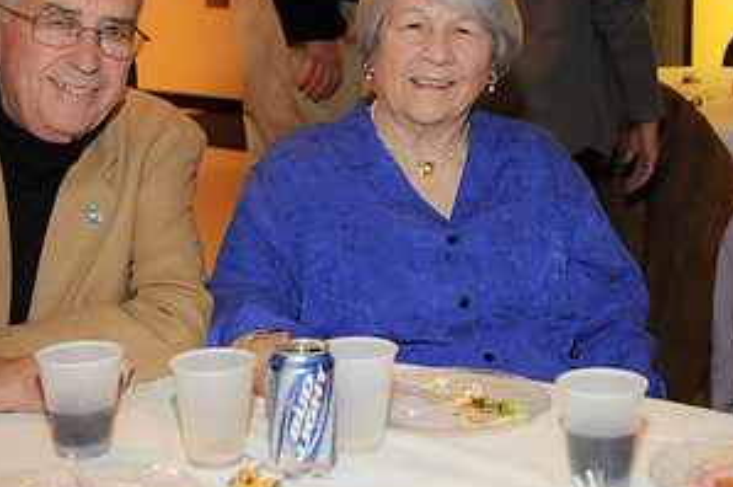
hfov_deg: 26.5
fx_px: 1546
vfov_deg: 17.8
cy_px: 124
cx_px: 497
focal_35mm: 76
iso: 1600
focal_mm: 26
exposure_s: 1/80
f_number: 2.8
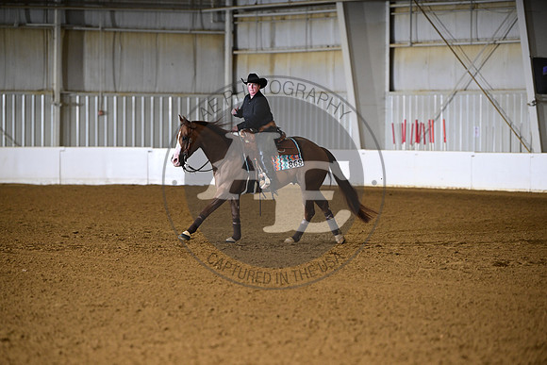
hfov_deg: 10.3
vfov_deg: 6.9
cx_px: 274
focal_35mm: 200
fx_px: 3039
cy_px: 182
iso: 2500
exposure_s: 1/200
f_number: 4
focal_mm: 200
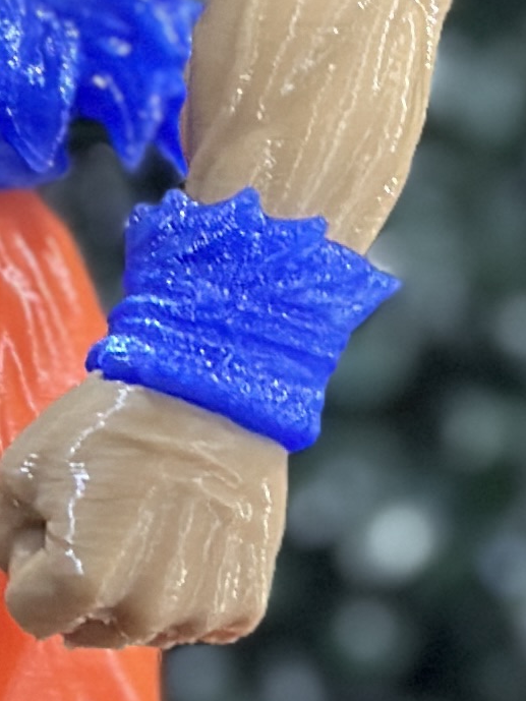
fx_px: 5691
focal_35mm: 281
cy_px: 75
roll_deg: -7.0
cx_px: -91
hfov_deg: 5.3
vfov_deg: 7.0
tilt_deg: -2.1
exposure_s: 1/33
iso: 500
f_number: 1.78
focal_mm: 6.86
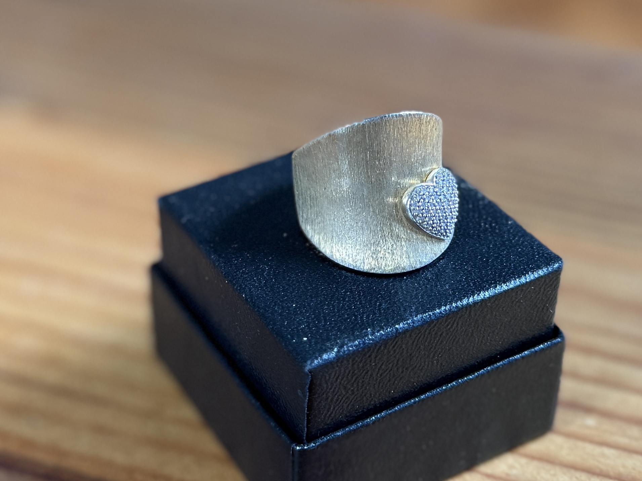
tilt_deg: -37.4
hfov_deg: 71.6
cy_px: 240
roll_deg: -0.4
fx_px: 445
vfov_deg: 56.8
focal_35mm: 24
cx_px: 321
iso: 64
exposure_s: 1/120
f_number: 1.78
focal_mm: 6.76
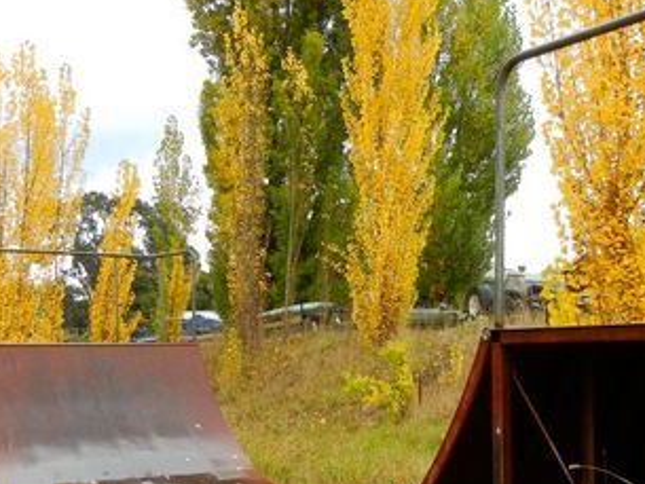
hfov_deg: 32.6
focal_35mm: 59
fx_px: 1100
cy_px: 378
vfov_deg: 24.5
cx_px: 381
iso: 160
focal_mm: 5.4
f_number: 3.5
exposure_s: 1/290
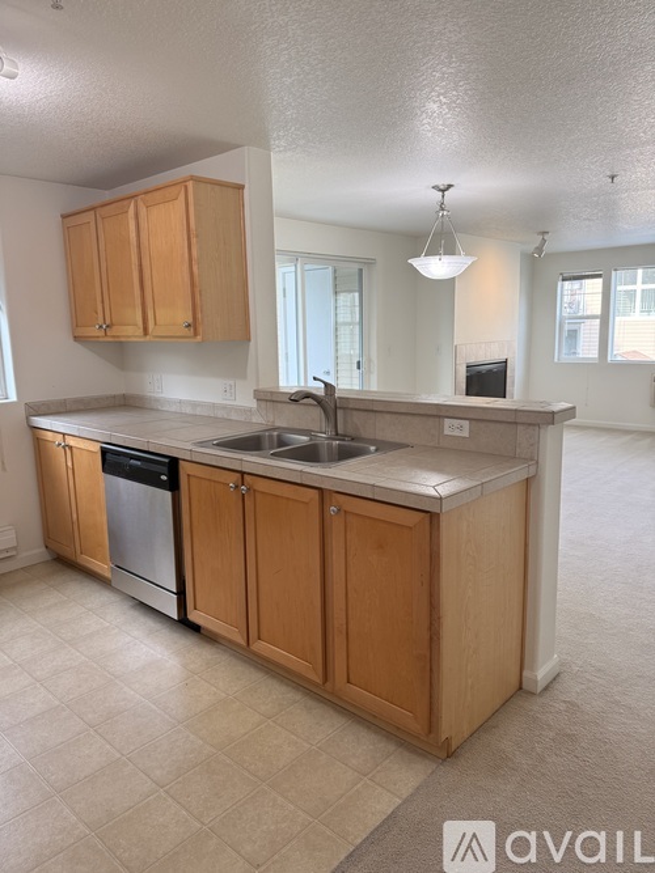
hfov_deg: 56.8
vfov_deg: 71.6
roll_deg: -0.1
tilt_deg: -8.8
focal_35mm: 24
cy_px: 436
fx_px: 606
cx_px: 328
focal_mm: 6.76
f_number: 1.78
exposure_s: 1/169
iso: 125
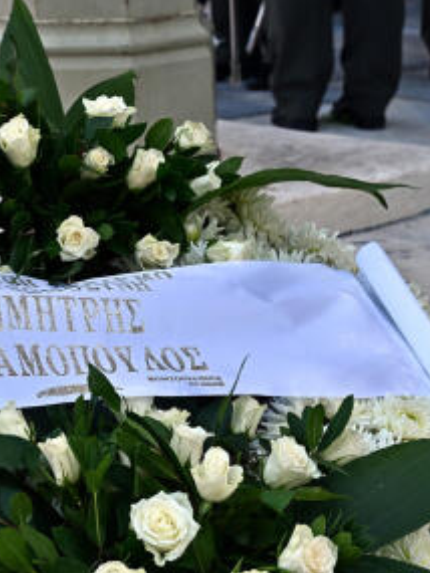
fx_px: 1622
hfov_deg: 15.1
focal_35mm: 98
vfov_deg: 20.0
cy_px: 356
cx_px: 261
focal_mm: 44
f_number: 5.6
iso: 160
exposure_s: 1/250
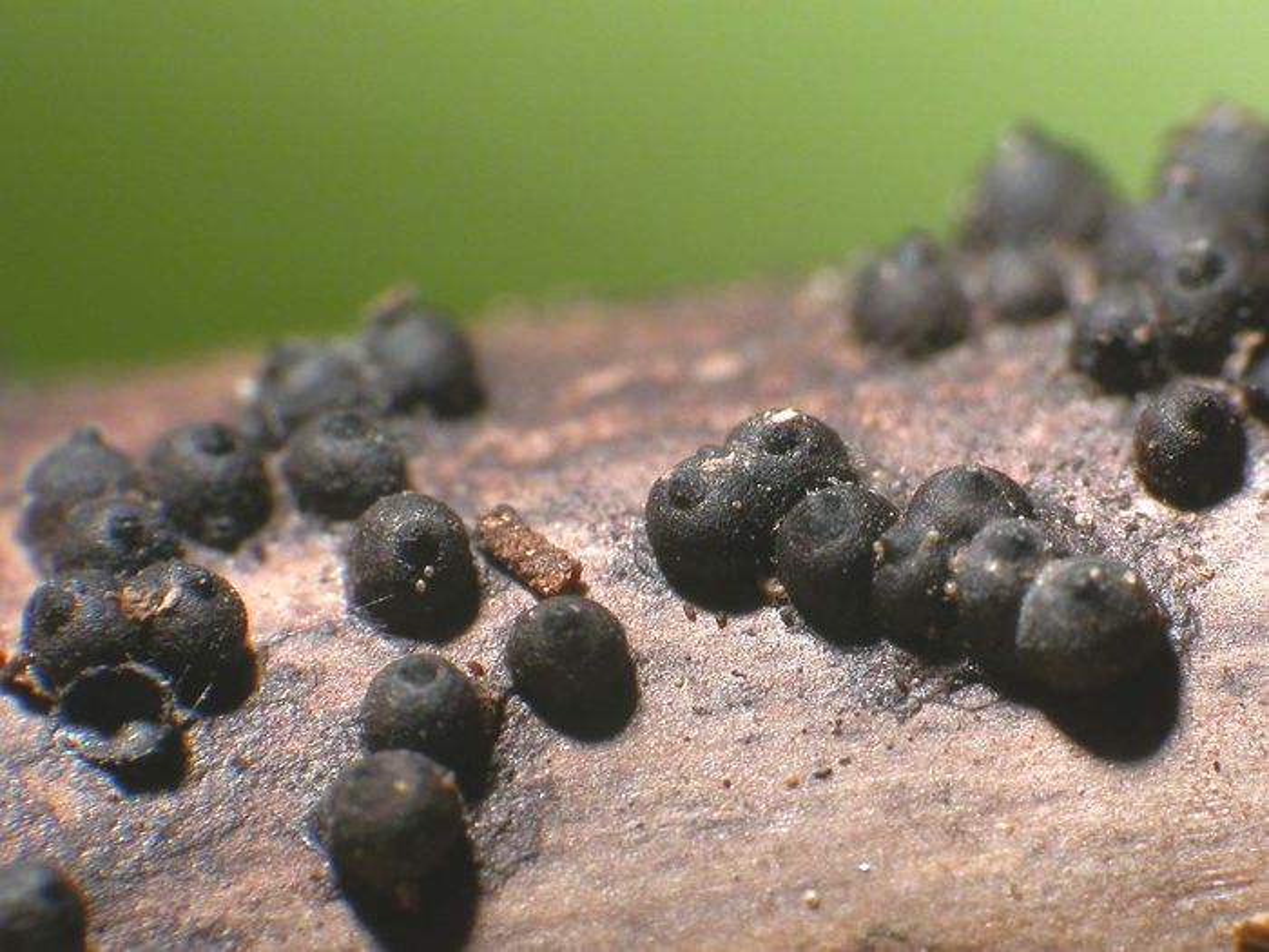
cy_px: 476
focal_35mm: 107
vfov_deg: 13.8
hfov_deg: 18.4
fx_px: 3923
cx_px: 634
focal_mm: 22.2
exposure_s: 1/15
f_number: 10.5
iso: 100
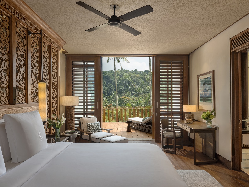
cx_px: 124
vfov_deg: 58.9
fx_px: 165
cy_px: 94
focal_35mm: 23
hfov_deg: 73.9
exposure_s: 1/10
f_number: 13
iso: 320
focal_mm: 29.5
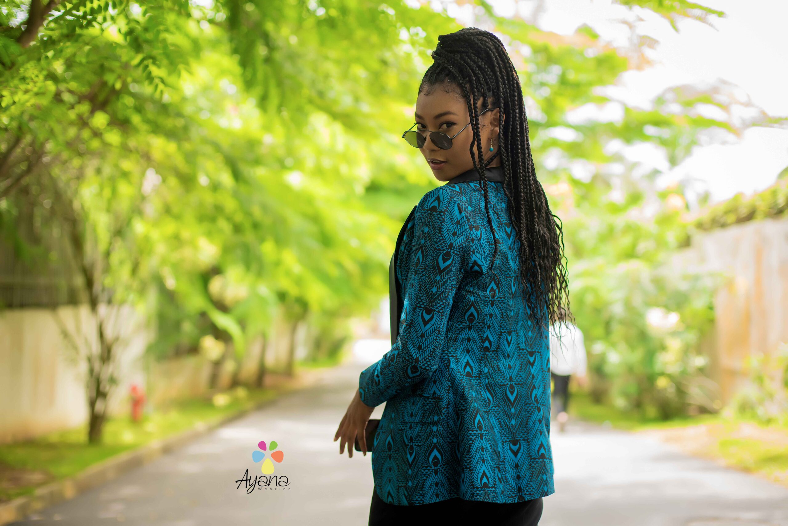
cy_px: 263
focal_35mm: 50
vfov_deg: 27.0
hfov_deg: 39.6
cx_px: 394
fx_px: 1095
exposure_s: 1/500
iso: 320
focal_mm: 50
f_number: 2.2
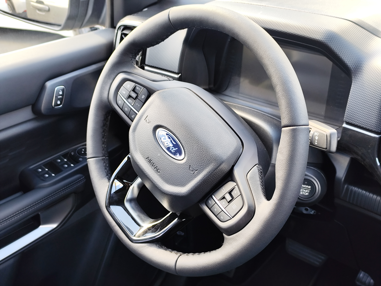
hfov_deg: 41.2
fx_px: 506
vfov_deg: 31.5
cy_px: 143
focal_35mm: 46
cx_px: 190
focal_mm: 6.19
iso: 64
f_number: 1.65
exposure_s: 1/33.3
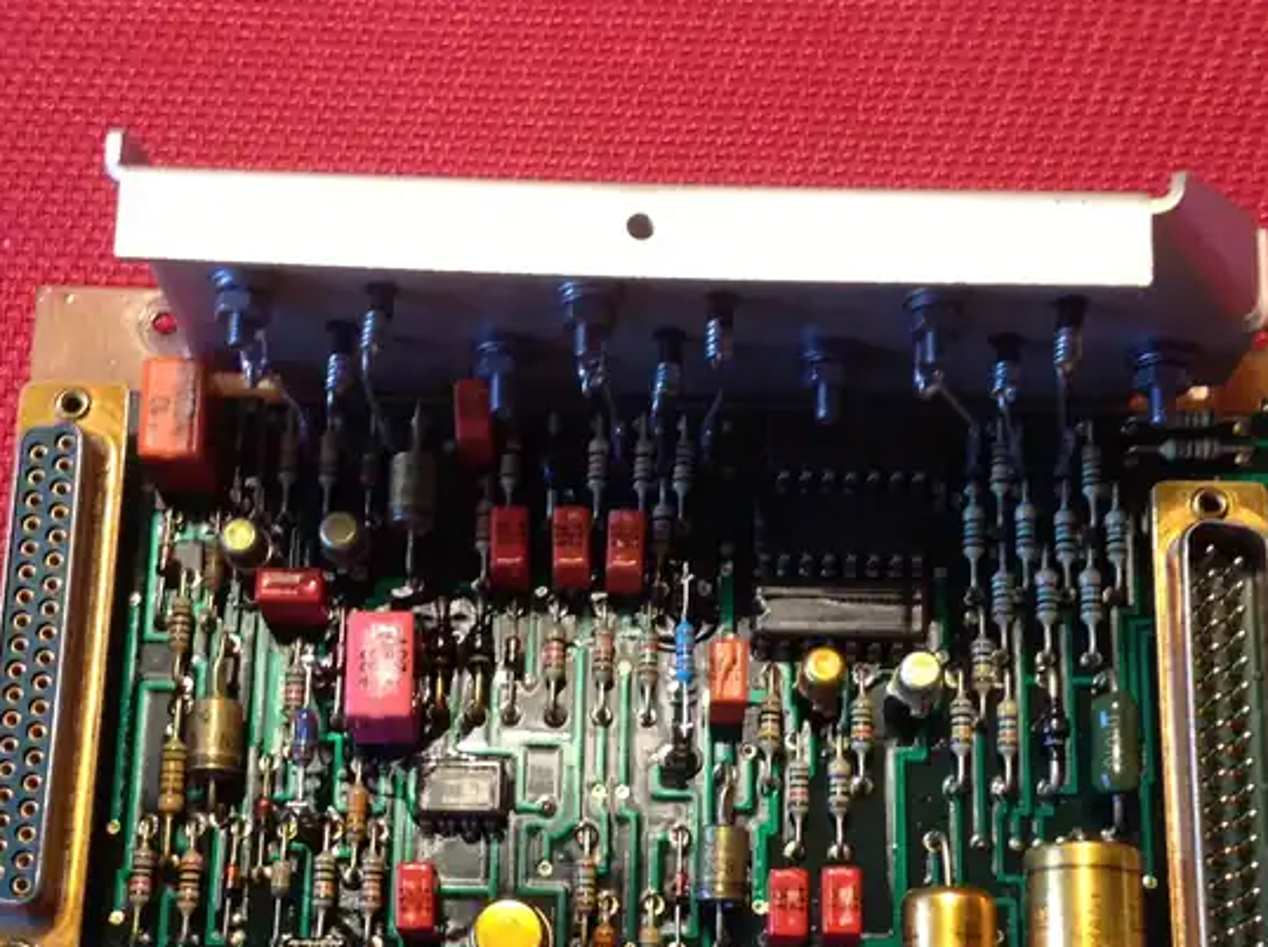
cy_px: 721
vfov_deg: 22.3
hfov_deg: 29.9
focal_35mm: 65
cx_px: 610
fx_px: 2378
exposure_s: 1/15
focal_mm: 4.28
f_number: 2.4
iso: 125
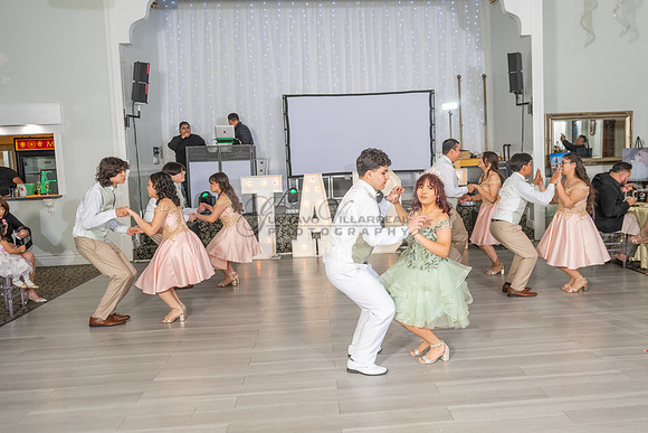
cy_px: 200
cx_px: 367
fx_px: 589
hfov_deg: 57.4
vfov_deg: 40.3
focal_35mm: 33
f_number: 3.5
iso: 500
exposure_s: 1/160
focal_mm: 28
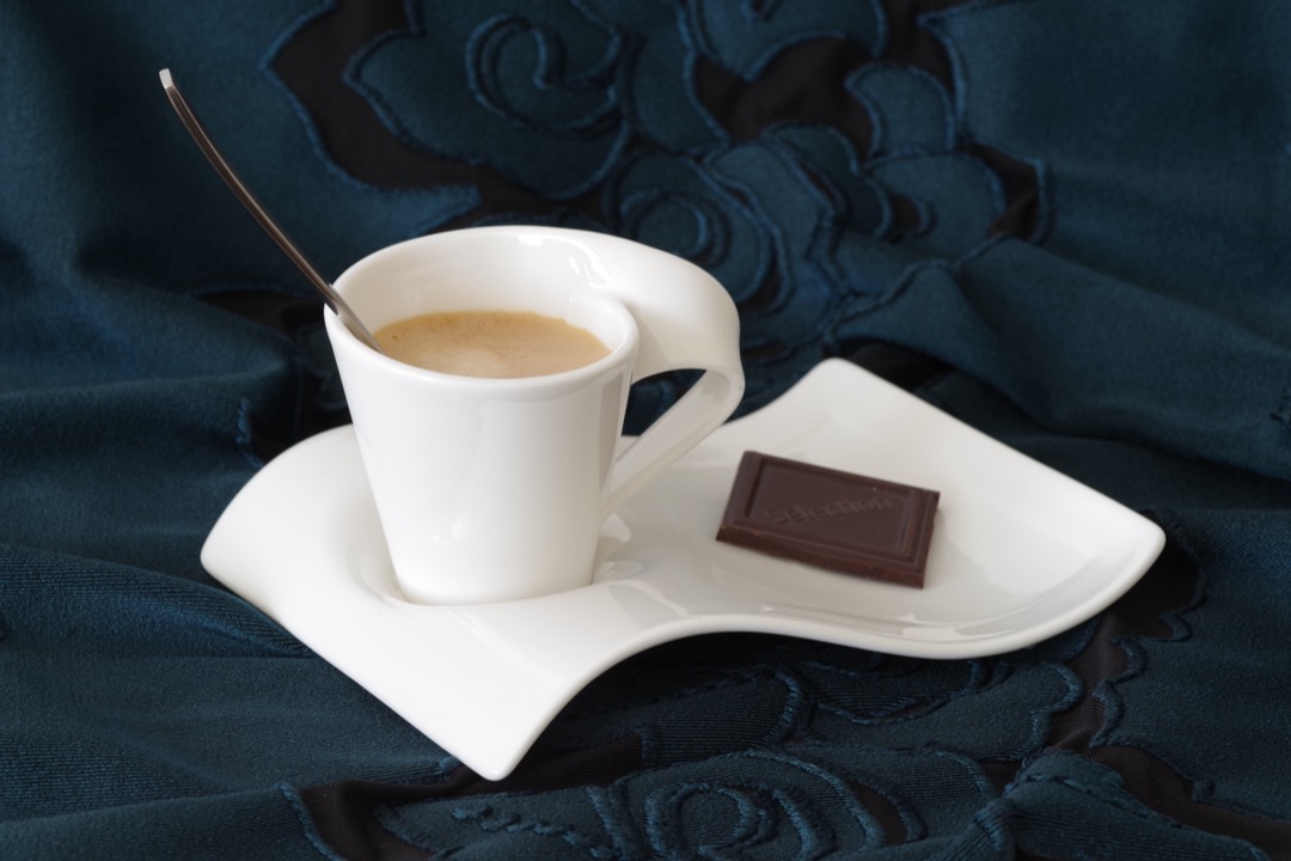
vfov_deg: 13.7
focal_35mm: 100
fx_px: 3586
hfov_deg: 20.4
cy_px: 430
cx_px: 646
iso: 125
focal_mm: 100
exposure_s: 5
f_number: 13
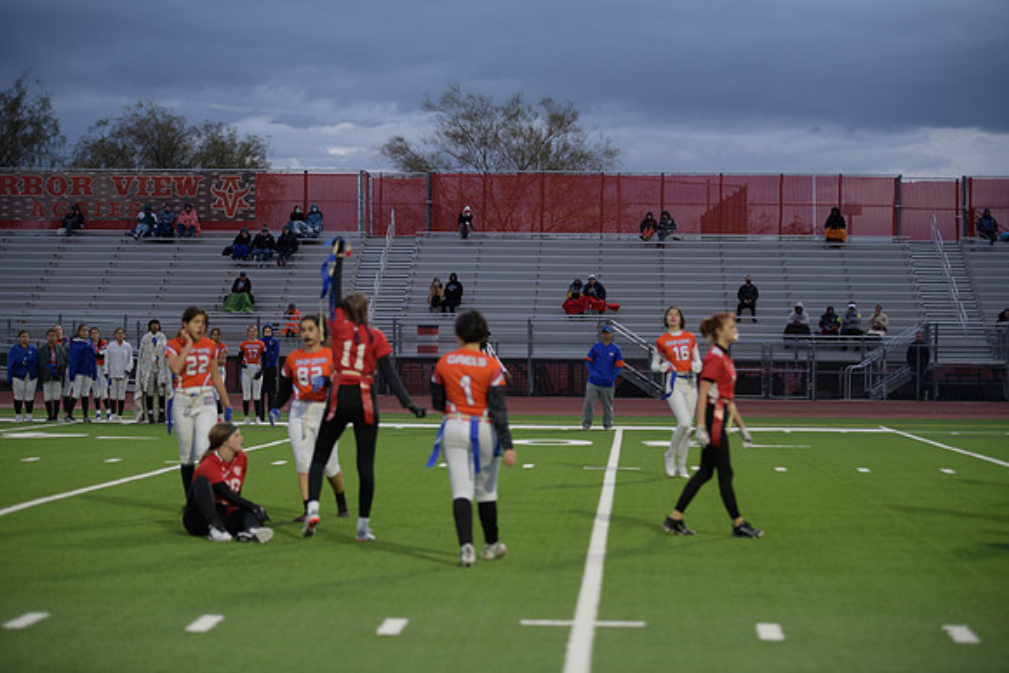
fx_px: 2747
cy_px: 336
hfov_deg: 20.8
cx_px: 504
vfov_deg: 14.0
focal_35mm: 98
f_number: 2.8
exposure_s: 1/200
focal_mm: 98
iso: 360
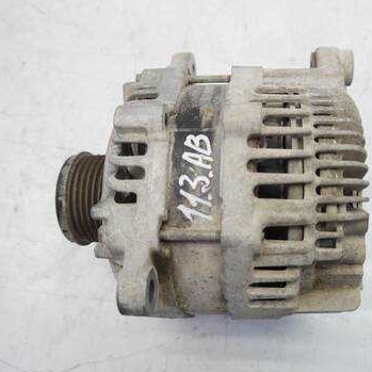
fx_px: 413
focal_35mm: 34
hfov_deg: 48.0
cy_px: 184
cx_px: 234
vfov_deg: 48.5
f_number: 3.5
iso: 320
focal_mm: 14
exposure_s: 1/60
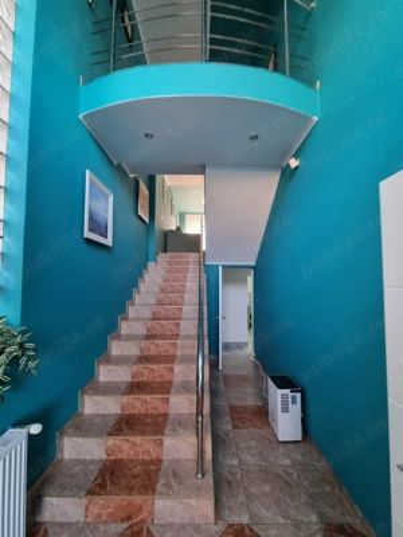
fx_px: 202
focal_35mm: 13
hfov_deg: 89.9
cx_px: 202
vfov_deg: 106.2
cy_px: 268
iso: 320
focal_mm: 2.2
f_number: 2.2
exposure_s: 1/33
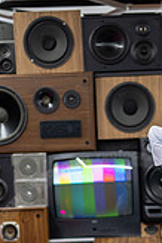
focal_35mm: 137
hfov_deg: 9.9
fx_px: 927
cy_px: 332
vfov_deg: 14.3
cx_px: 162
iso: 1000
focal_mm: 50
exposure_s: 1/250
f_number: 1.4
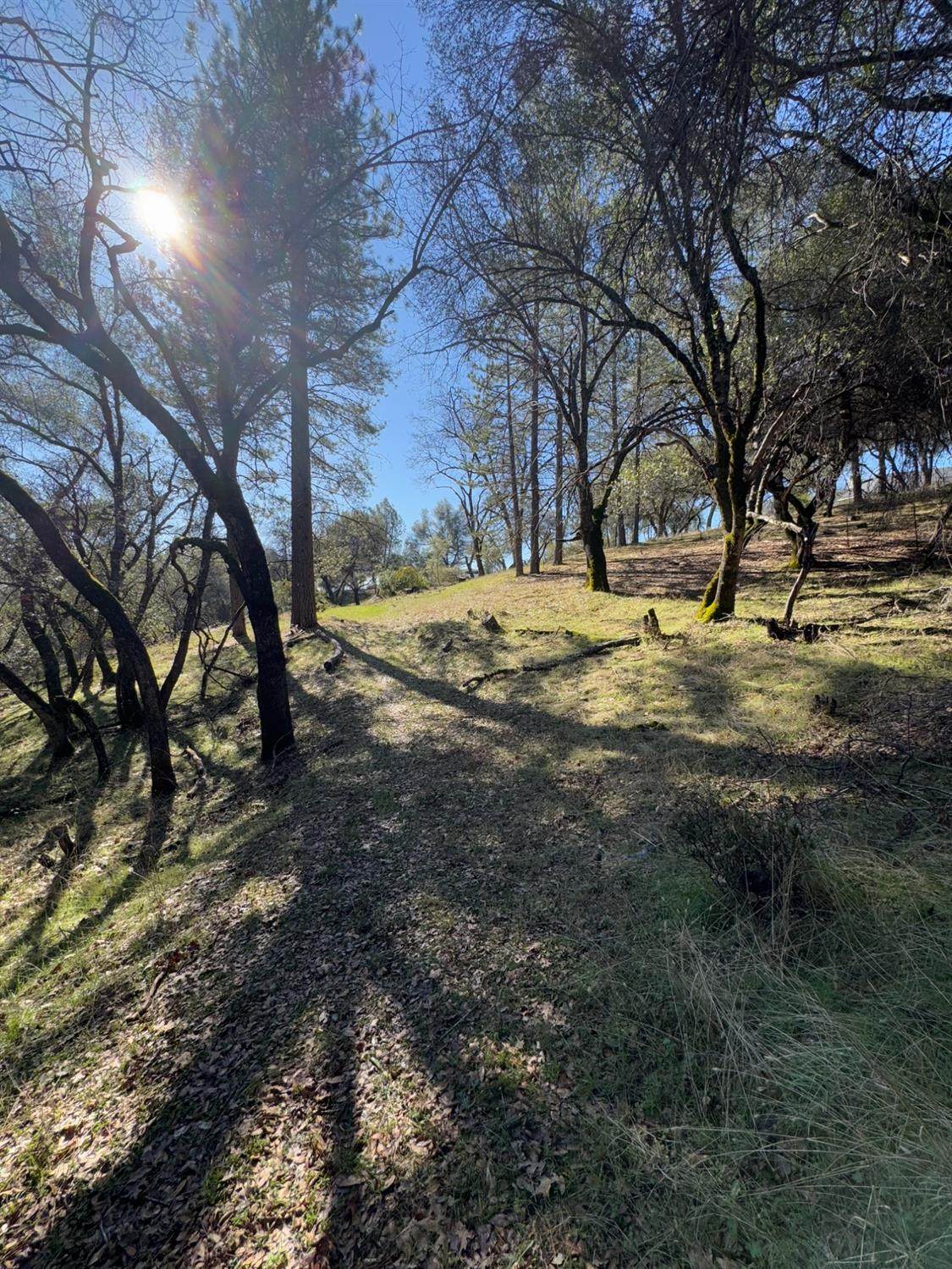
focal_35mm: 14
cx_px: 476
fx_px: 513
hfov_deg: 85.7
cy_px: 634
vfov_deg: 102.1
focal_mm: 2.22
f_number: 2.2
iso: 40
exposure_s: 1/573
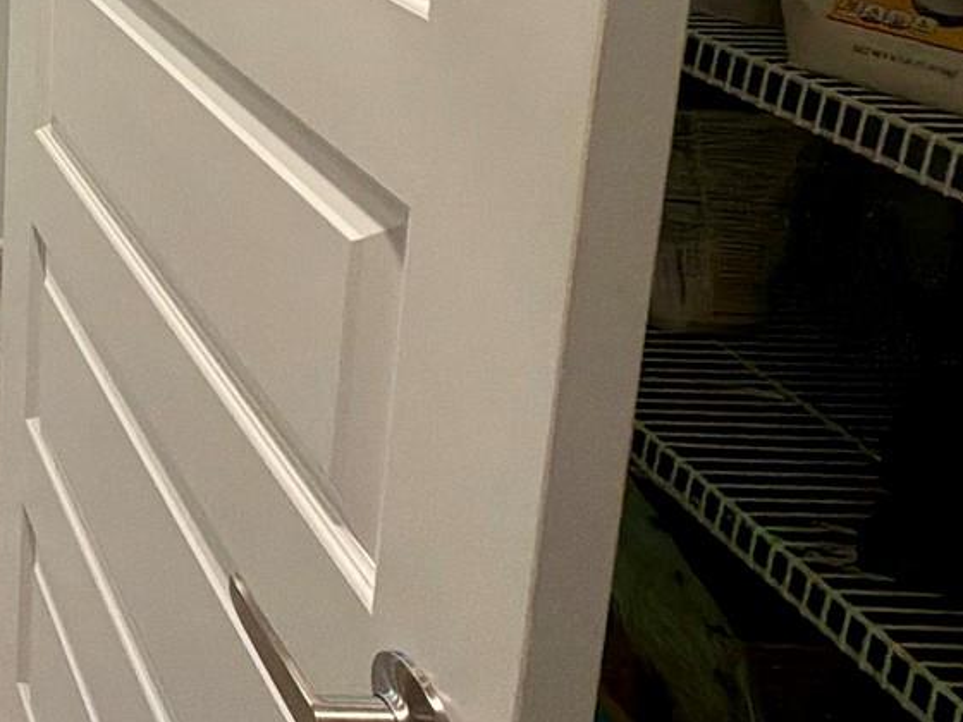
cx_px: -401
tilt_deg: -8.8
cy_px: -198
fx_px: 1113
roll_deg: +2.0
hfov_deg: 31.0
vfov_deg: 29.5
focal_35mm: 40
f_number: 2.2
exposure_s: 1/60
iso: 200
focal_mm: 2.22
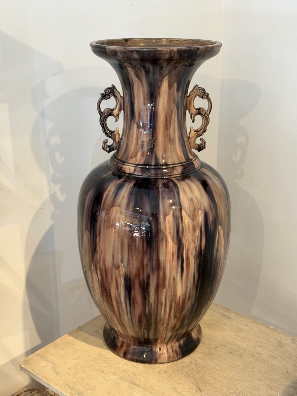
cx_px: 148
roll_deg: +0.2
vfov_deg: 39.7
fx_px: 549
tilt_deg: -21.3
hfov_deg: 30.3
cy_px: 198
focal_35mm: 48
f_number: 1.78
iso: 100
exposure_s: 1/116
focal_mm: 6.76
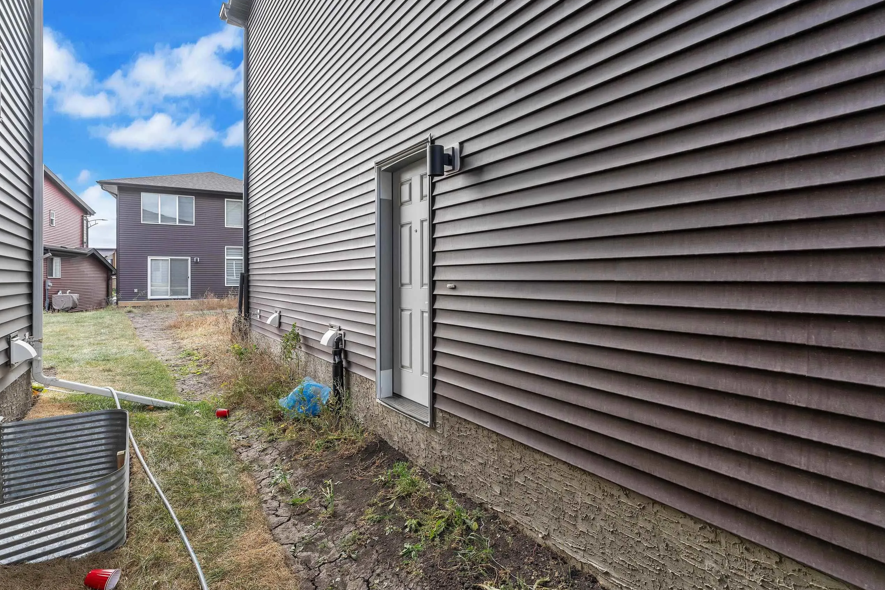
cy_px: 279
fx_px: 418
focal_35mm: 17
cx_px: 453
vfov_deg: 70.4
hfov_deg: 93.3
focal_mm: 14
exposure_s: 1/400
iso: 640
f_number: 5.6
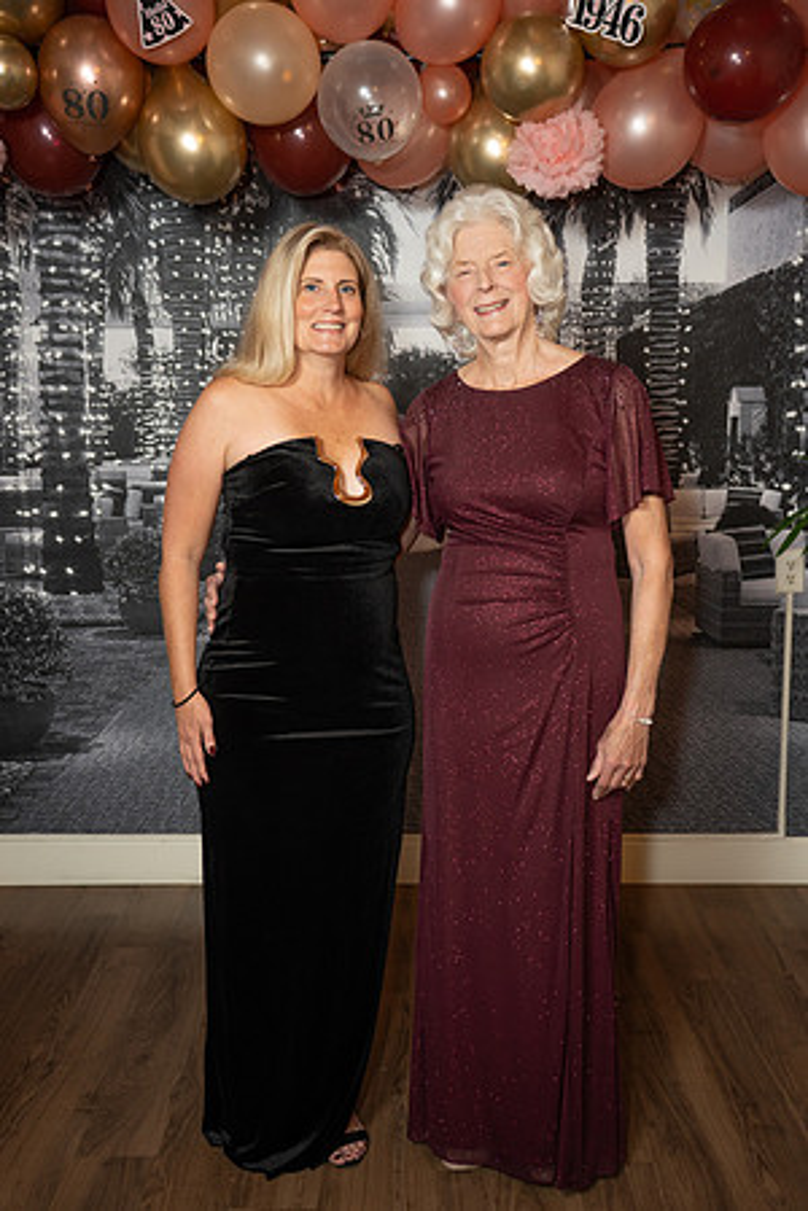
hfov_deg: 32.2
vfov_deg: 46.8
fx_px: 1400
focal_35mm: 42
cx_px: 404
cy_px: 606
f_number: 2.8
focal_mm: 41.6
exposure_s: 1/160
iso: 1000
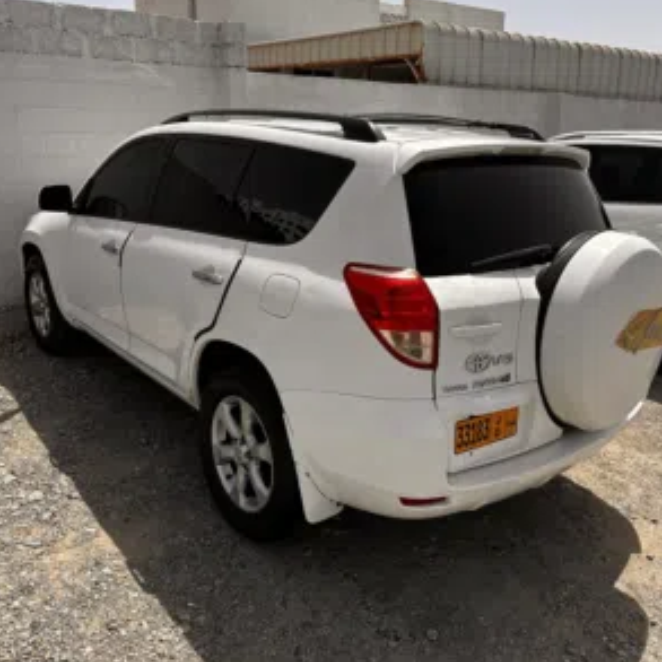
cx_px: 334
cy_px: 294
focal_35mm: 29
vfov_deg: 55.5
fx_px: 627
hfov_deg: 55.6
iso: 80
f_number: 1.78
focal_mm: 6.86
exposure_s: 1/5848
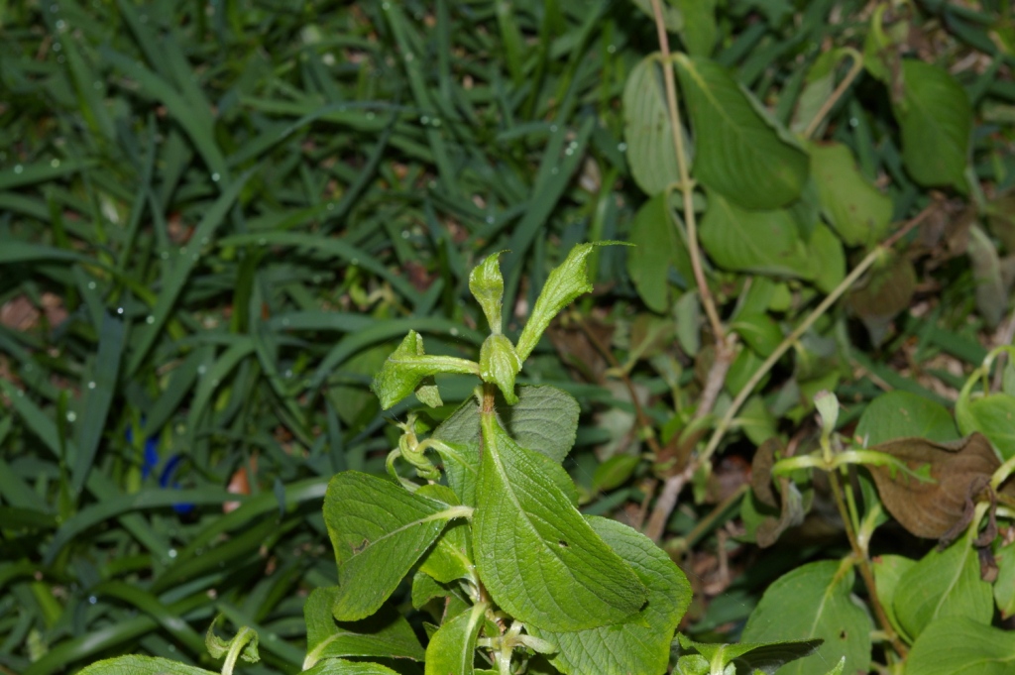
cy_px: 338
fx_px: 2324
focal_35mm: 82
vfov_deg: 16.5
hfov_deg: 24.6
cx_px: 508
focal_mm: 55
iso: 200
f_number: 13
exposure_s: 1/60
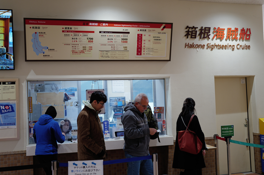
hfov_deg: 45.5
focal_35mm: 43
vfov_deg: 31.2
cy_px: 88
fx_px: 315
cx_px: 132
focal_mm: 43
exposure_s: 1/125
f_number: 2
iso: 200
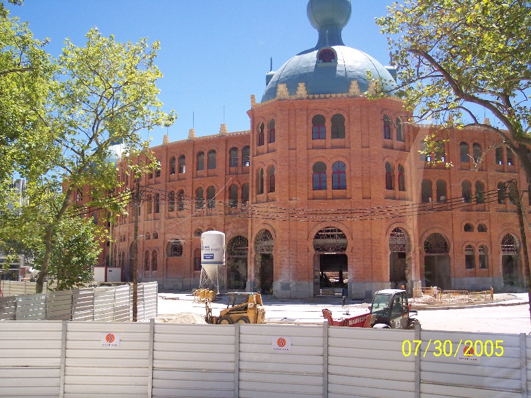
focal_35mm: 38
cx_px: 266
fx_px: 583
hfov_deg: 49.0
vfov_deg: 37.7
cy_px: 199
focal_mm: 8
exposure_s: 1/700
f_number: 2.8
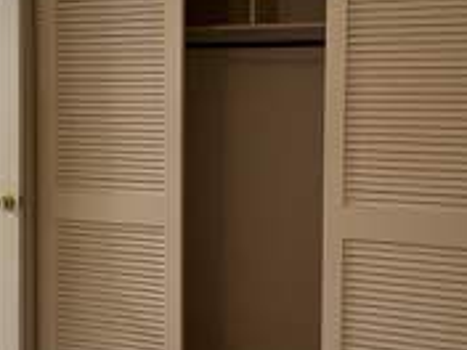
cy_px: 143
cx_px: 143
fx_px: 958
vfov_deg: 20.7
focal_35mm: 71
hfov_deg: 27.2
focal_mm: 5.1
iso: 160
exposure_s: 1/60
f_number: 1.6
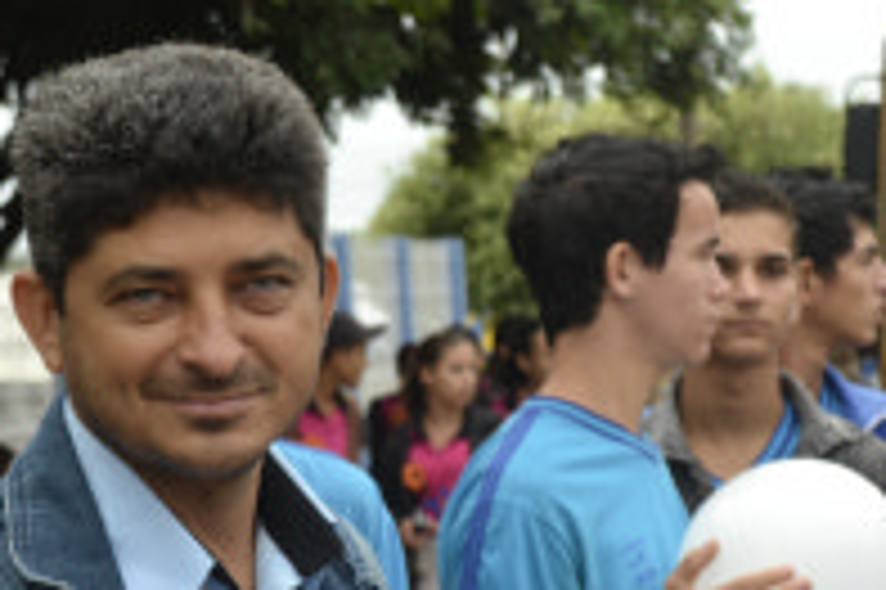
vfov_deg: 10.2
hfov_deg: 15.4
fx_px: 3277
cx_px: 544
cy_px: 592
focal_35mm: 133
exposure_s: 1/125
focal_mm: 35
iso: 160
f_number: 5.6
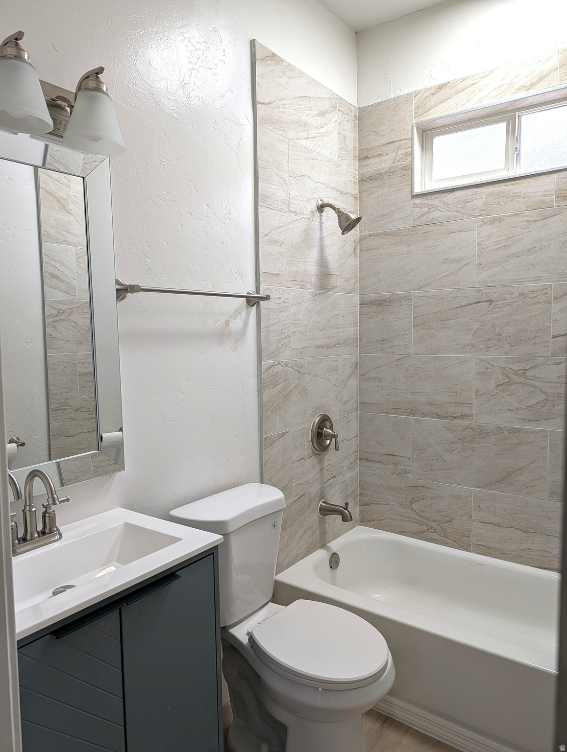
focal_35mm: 24
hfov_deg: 56.9
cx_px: 284
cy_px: 376
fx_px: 523
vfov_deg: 71.5
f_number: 1.68
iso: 21
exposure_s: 1/233
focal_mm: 6.9
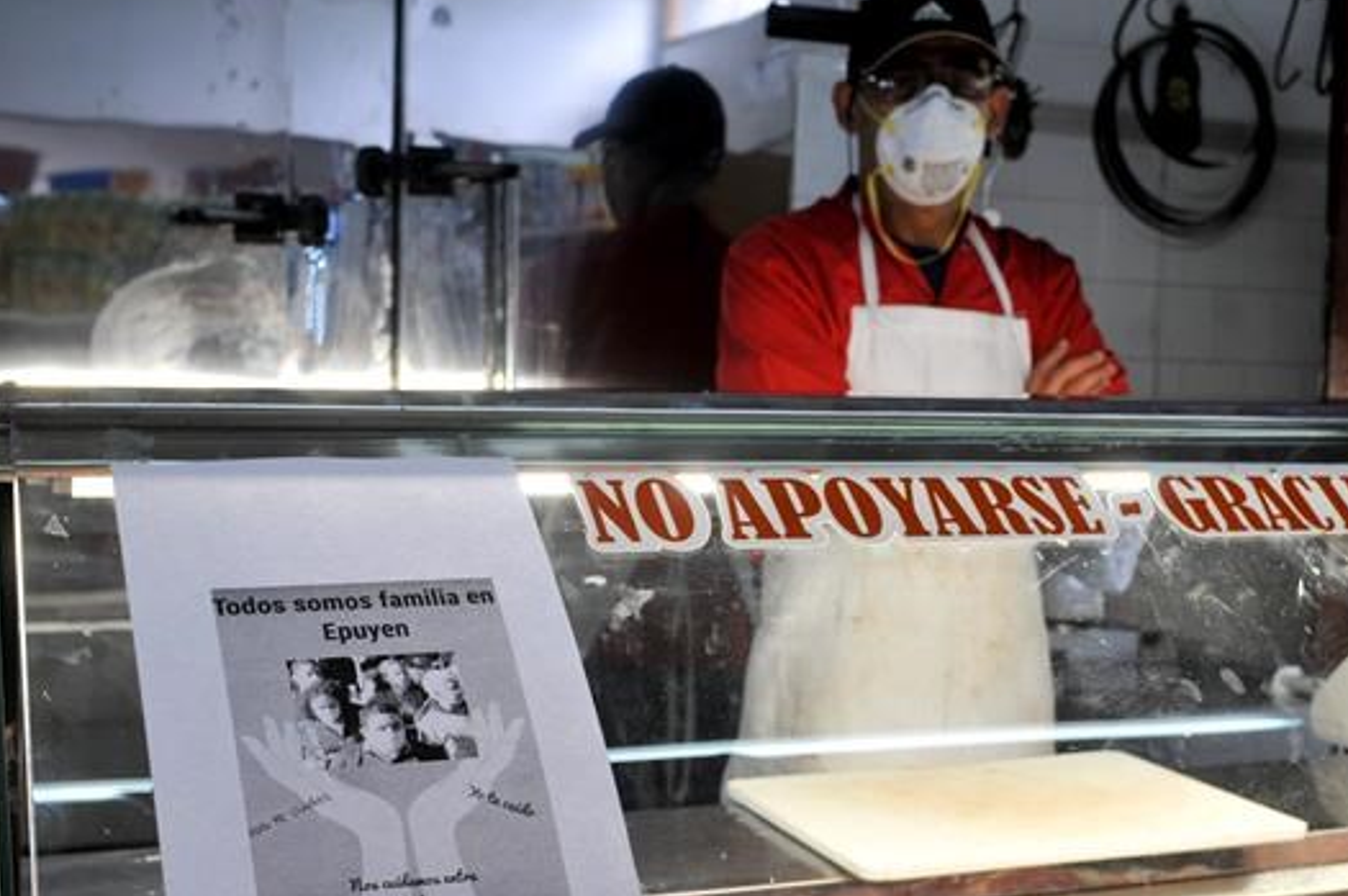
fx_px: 1945
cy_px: 513
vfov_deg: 25.9
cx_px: 783
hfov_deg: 38.1
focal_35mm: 52
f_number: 6.3
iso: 400
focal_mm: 28
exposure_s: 1/30
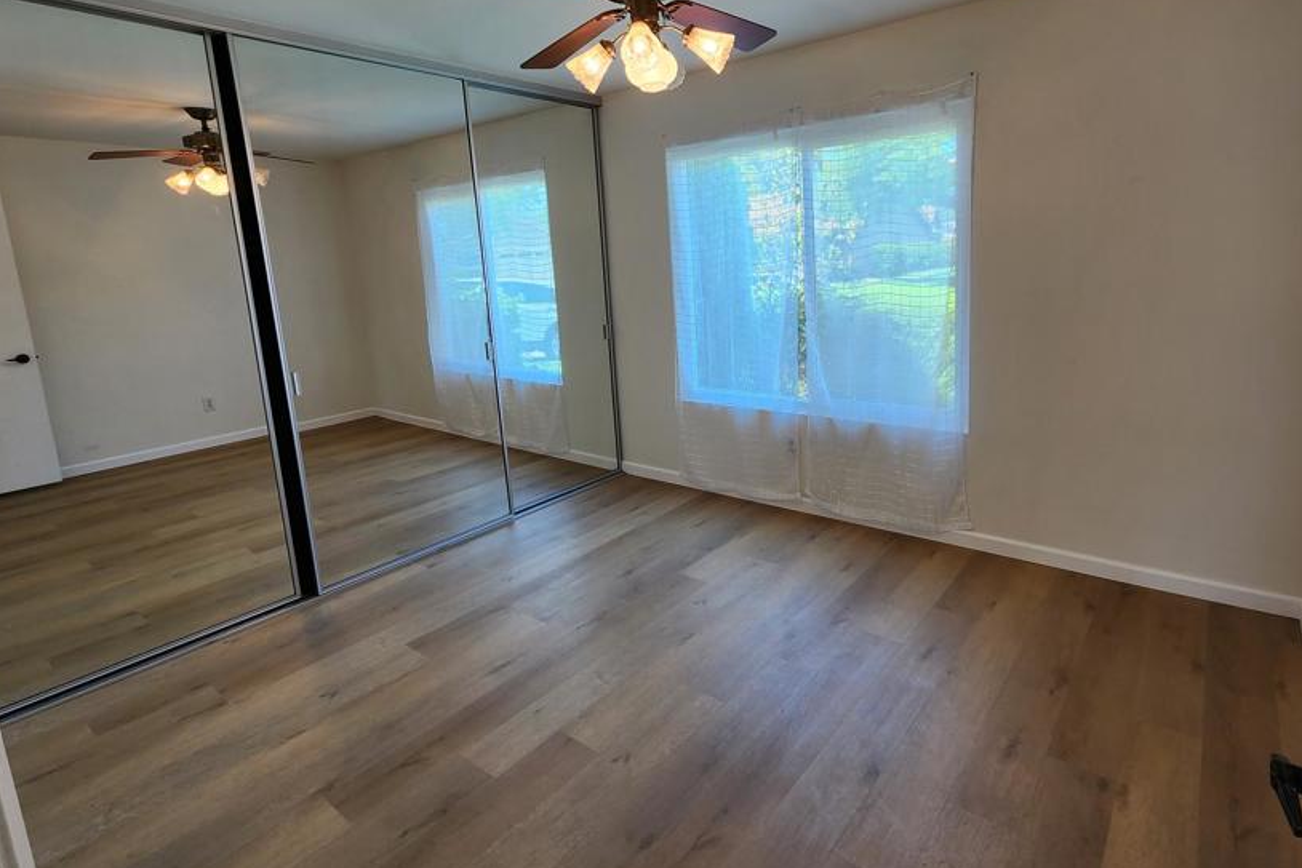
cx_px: 728
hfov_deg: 92.8
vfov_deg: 70.0
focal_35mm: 17
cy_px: 364
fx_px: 615
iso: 50
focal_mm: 2.2
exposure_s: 1/60
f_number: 2.2
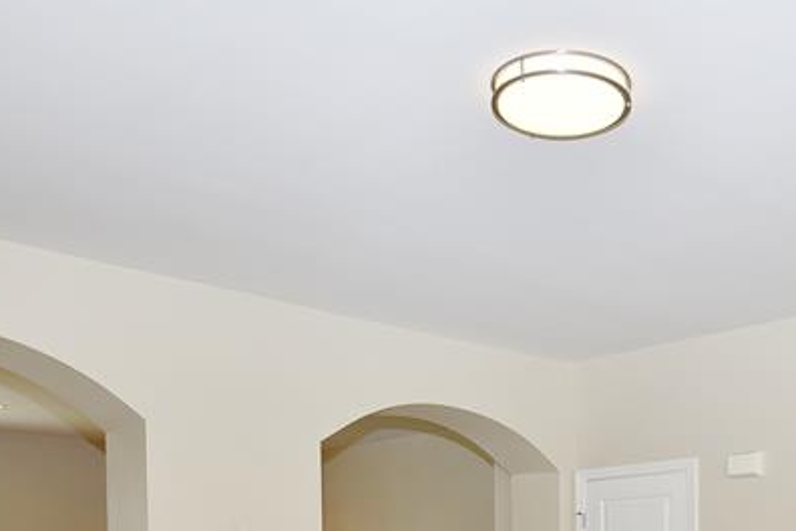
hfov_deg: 43.2
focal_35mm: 44
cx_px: 589
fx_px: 973
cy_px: 639
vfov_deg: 27.0
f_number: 6.3
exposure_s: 1/60
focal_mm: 17
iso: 100
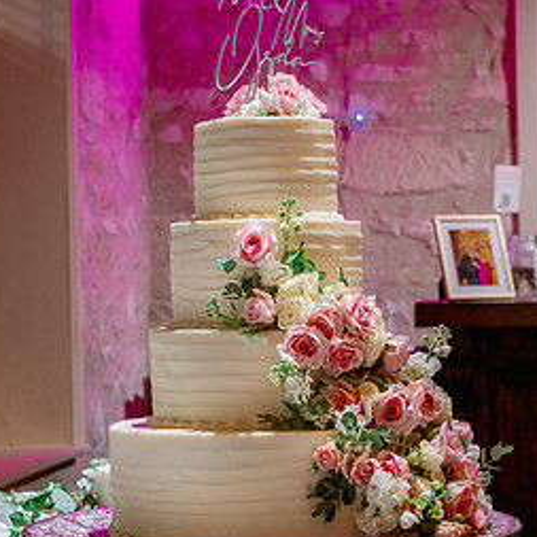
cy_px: 255
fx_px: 1860
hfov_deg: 16.4
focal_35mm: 106
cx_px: 289
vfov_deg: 16.4
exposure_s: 1/30
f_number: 9
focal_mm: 70
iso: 1250
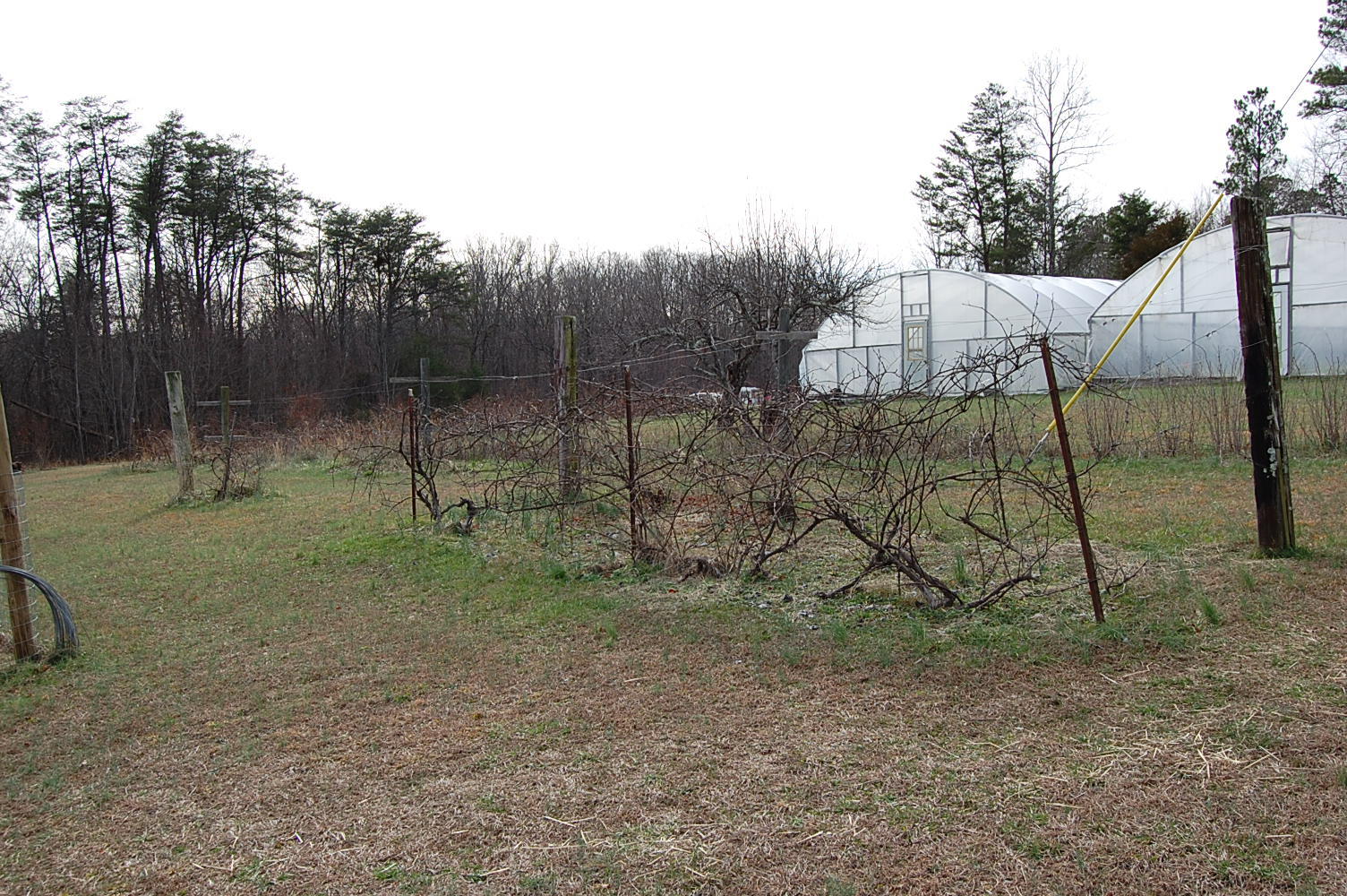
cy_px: 448
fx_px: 1121
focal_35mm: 30
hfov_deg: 62.0
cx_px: 674
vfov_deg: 43.5
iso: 200
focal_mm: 20
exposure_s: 1/250
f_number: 8
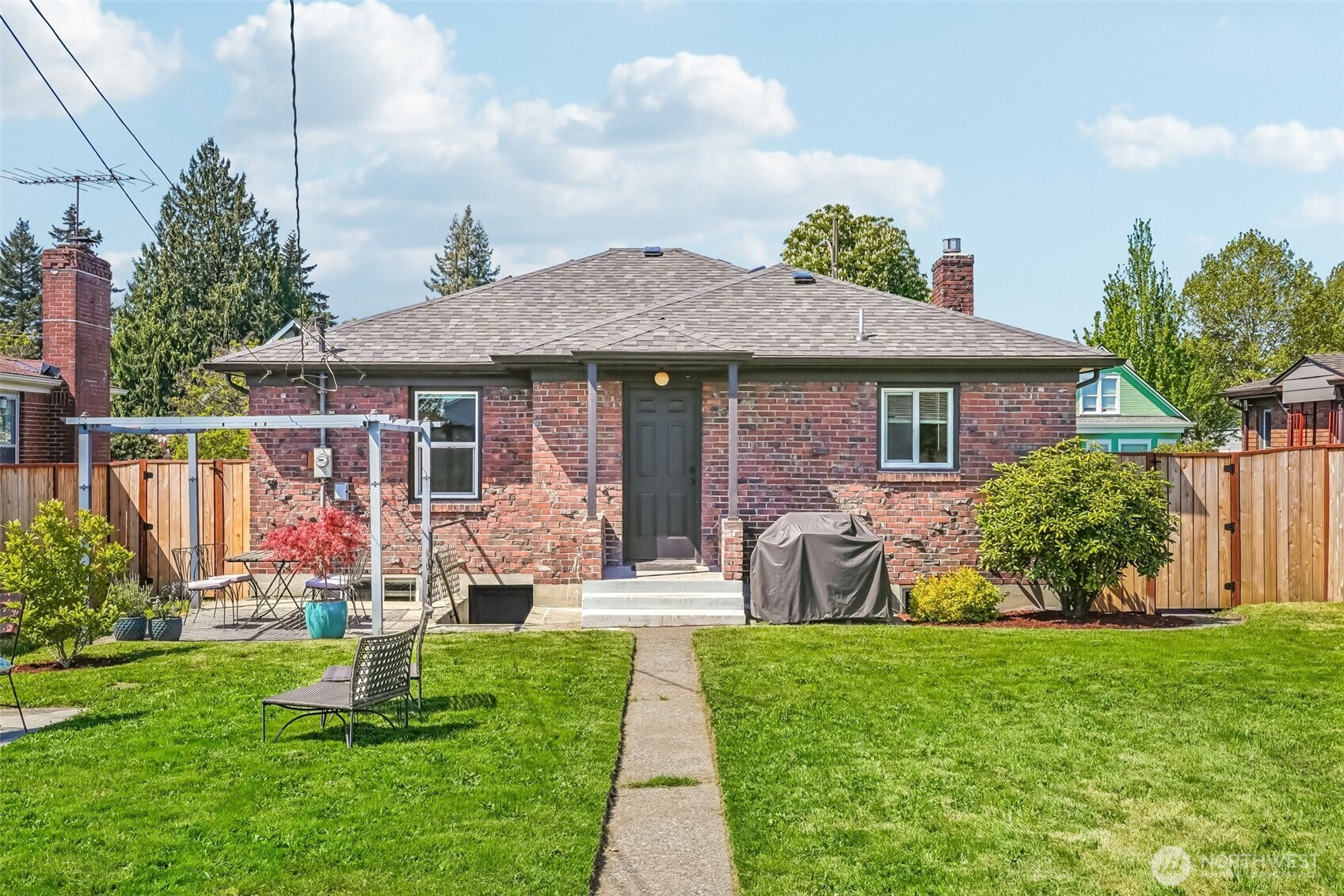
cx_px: 672
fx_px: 1568
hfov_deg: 46.4
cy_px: 448
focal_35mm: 42
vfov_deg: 31.9
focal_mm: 28
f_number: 9.5
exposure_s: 1/200
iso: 100
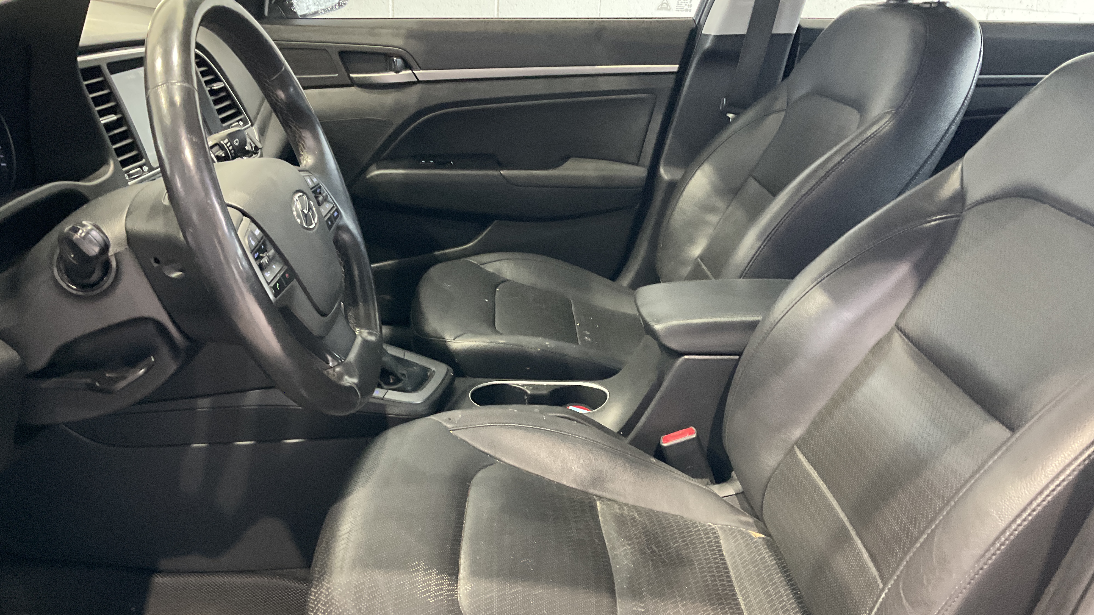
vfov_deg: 36.6
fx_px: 928
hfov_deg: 61.0
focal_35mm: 32
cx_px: 549
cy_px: 359
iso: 400
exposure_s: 1/30
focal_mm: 3
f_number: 1.8
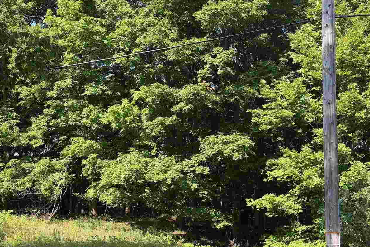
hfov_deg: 38.9
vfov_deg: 26.5
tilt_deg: +6.1
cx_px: 187
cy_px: 132
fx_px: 524
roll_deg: +0.1
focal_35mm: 51
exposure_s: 1/611
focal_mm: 6.76
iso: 64
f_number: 1.78
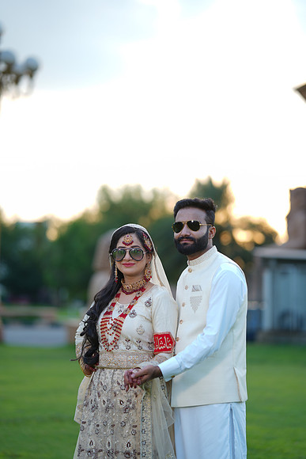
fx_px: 1083
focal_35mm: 85
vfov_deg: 23.9
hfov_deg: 16.1
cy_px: 230
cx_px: 153
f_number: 1.4
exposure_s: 1/400
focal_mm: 85
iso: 64
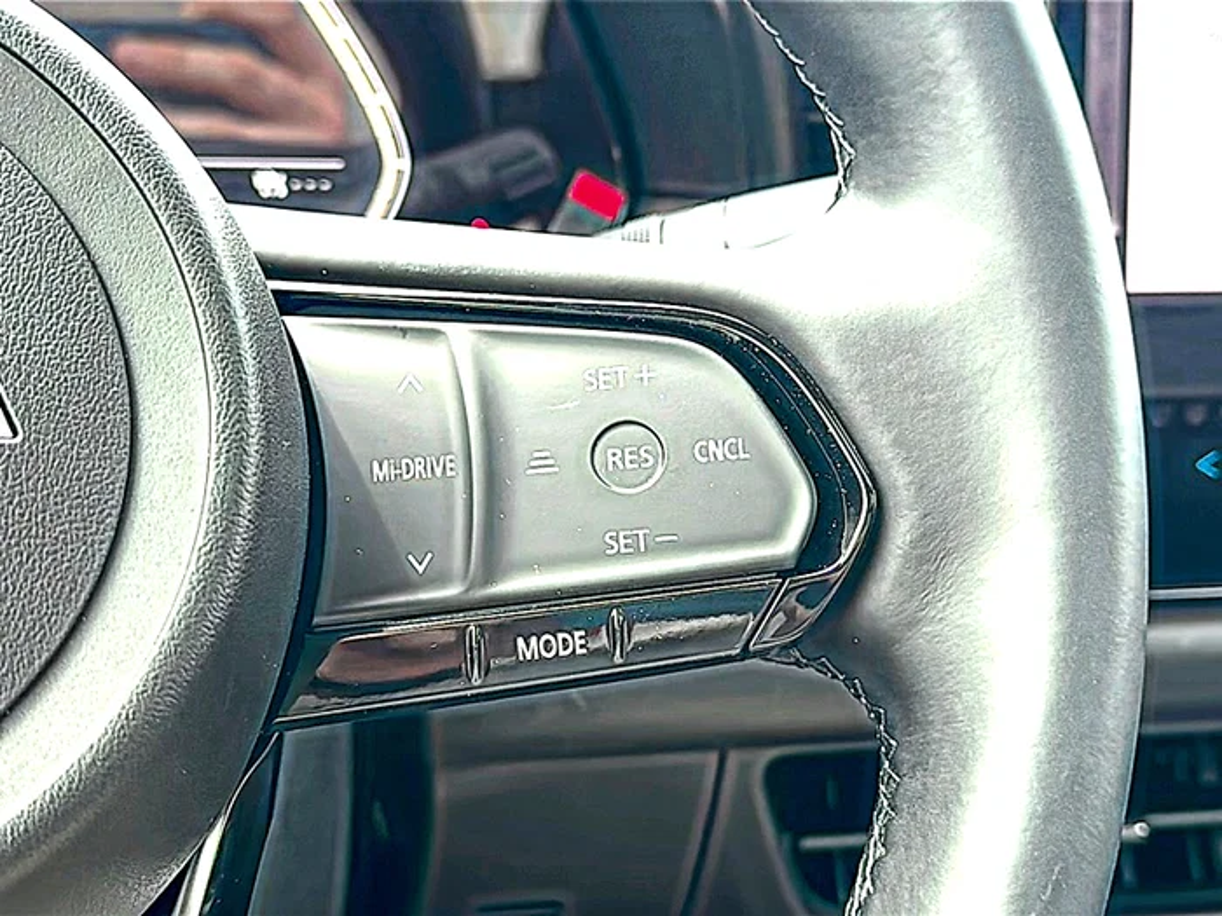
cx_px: 611
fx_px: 1730
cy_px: 458
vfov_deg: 29.7
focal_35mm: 49
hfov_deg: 38.9
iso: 80
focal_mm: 6.86
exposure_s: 1/186
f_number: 1.78
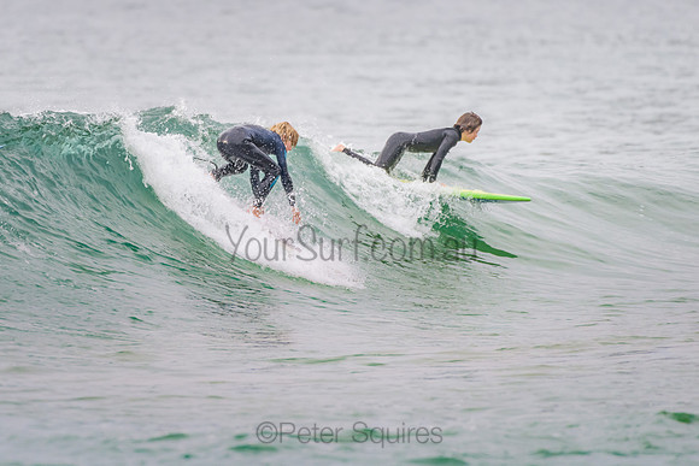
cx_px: 242
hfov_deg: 3.1
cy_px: 196
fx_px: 12849
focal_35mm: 662
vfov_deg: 2.1
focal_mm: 500
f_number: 5.6
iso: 500
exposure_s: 1/800
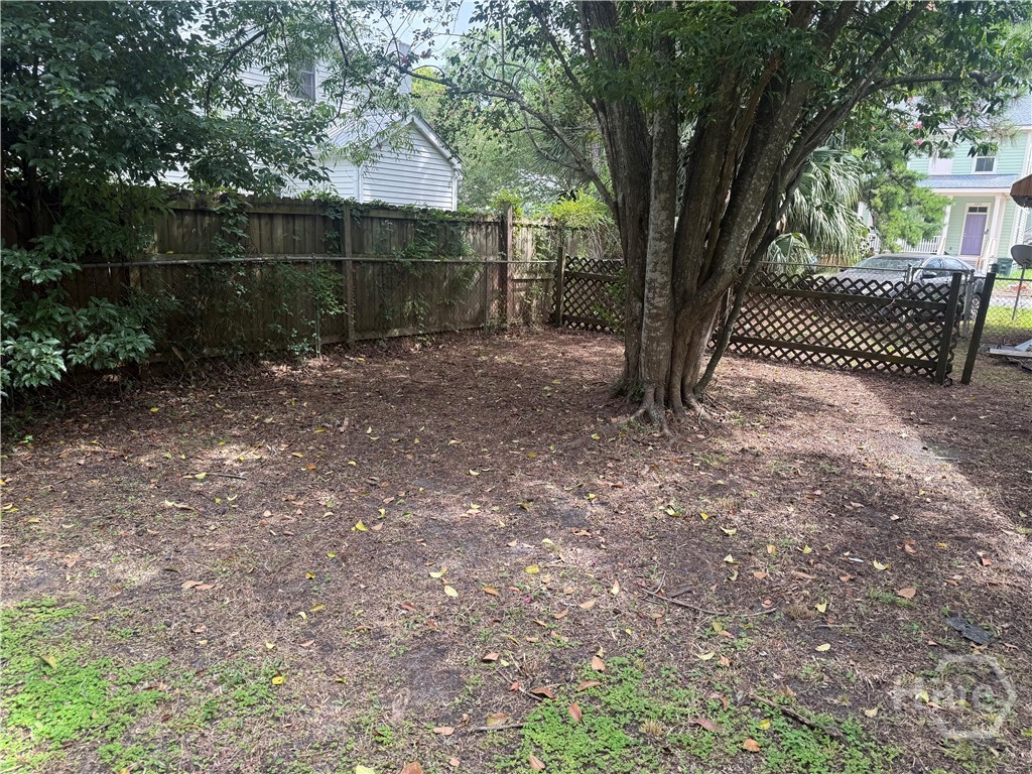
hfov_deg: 71.6
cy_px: 387
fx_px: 716
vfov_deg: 56.8
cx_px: 516
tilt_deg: -11.5
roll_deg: -2.8
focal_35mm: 24
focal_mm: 6.76
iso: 80
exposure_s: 1/365
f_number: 1.78
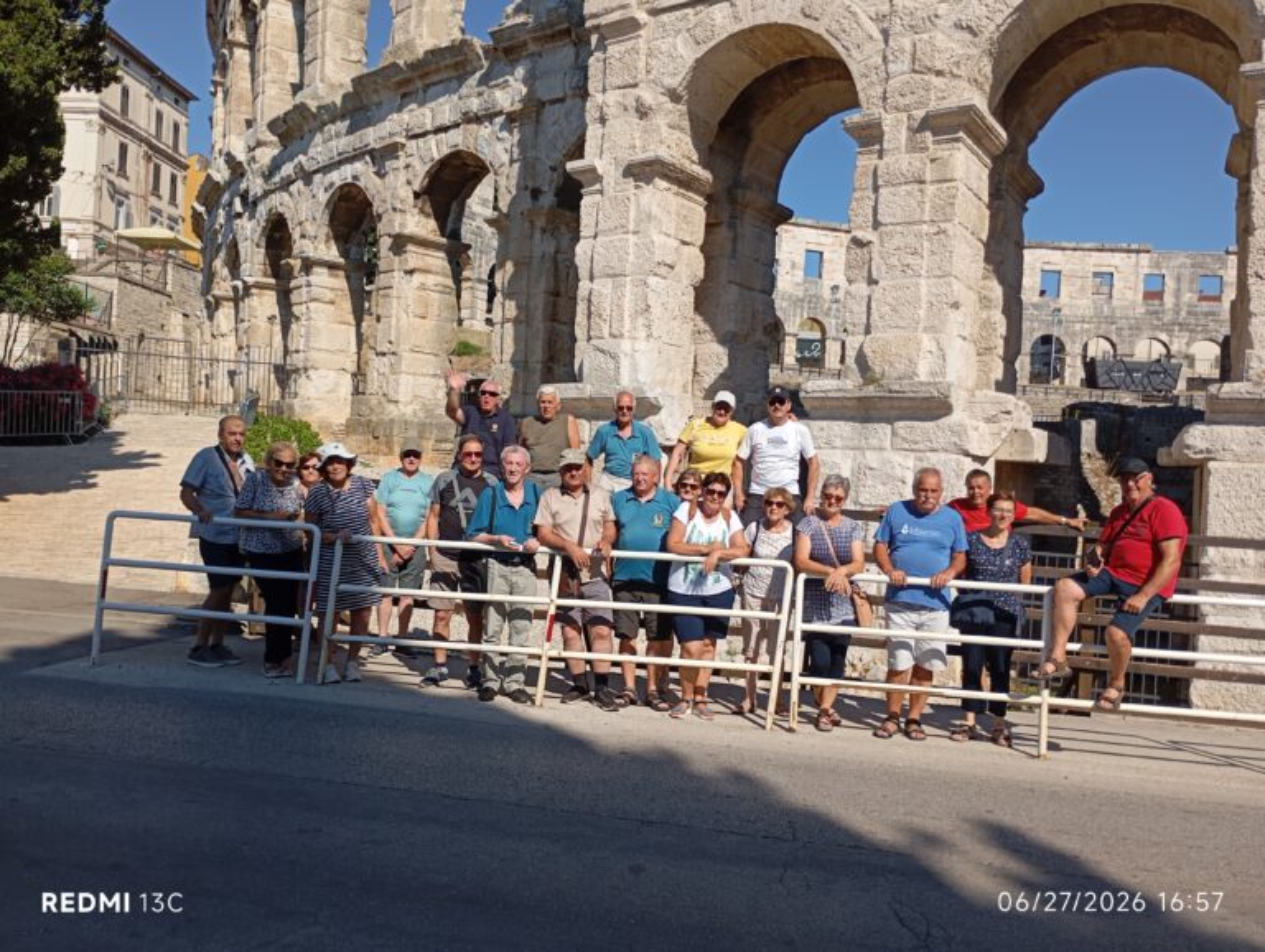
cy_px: 476
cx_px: 632
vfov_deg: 46.9
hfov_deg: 59.9
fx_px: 1098
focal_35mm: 30
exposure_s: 1/887
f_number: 1.8
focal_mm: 4.27
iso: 100
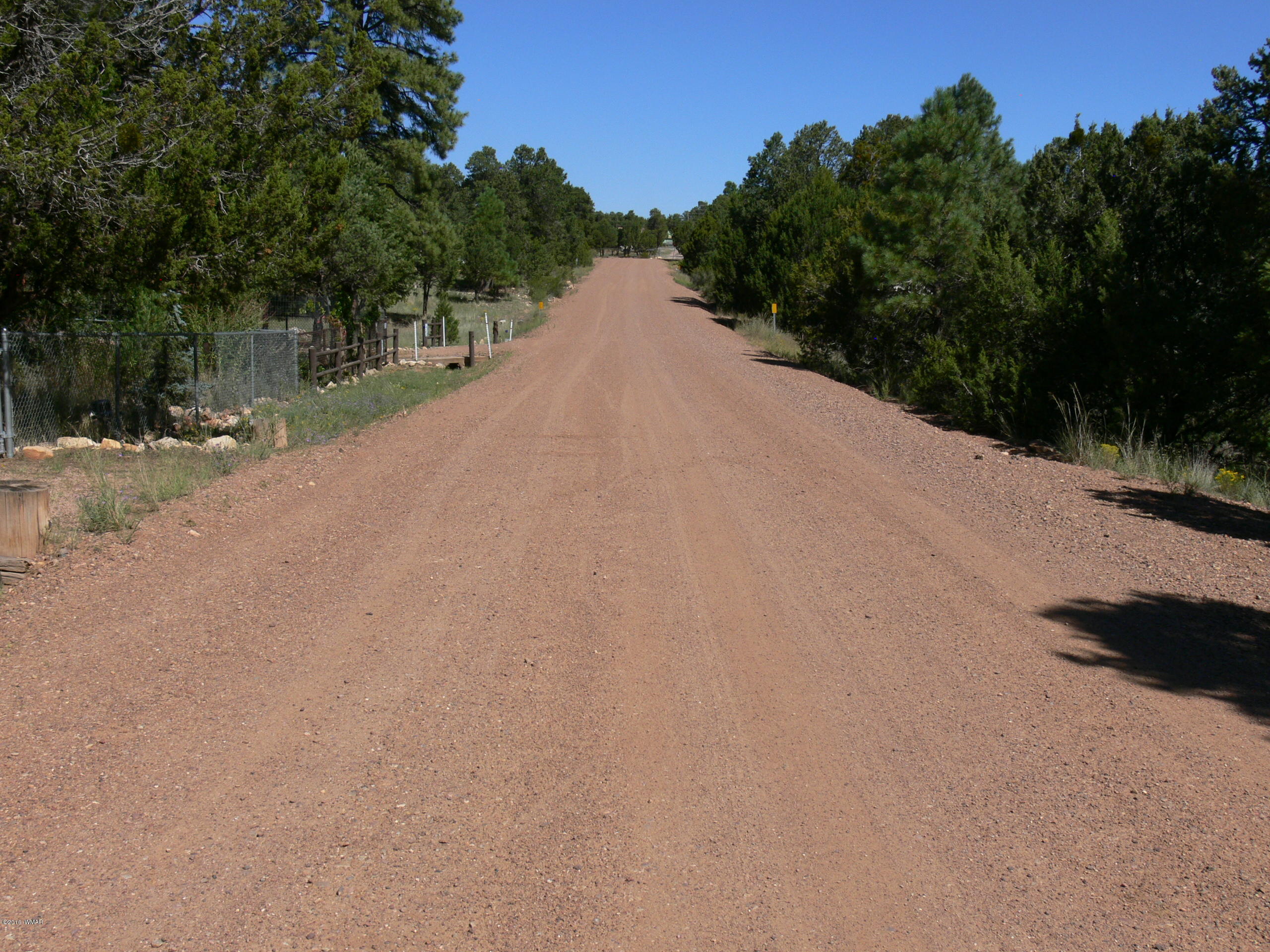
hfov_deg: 52.6
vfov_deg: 40.7
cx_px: 635
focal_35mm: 35
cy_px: 476
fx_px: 1284
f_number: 5.6
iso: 80
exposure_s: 1/400
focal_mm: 7.4
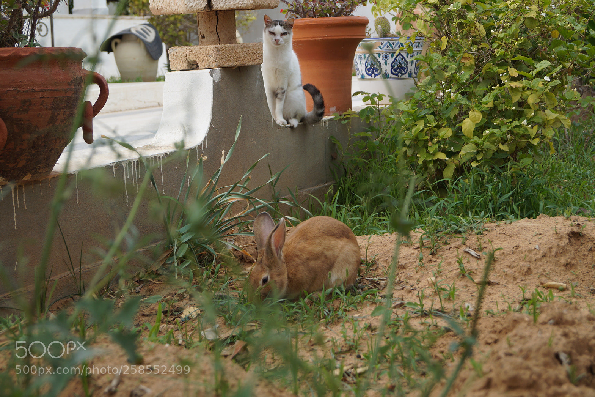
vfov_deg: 25.3
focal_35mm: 54
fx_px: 884
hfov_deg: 37.2
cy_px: 198
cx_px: 295
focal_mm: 35
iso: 100
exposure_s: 1/200
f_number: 5.6
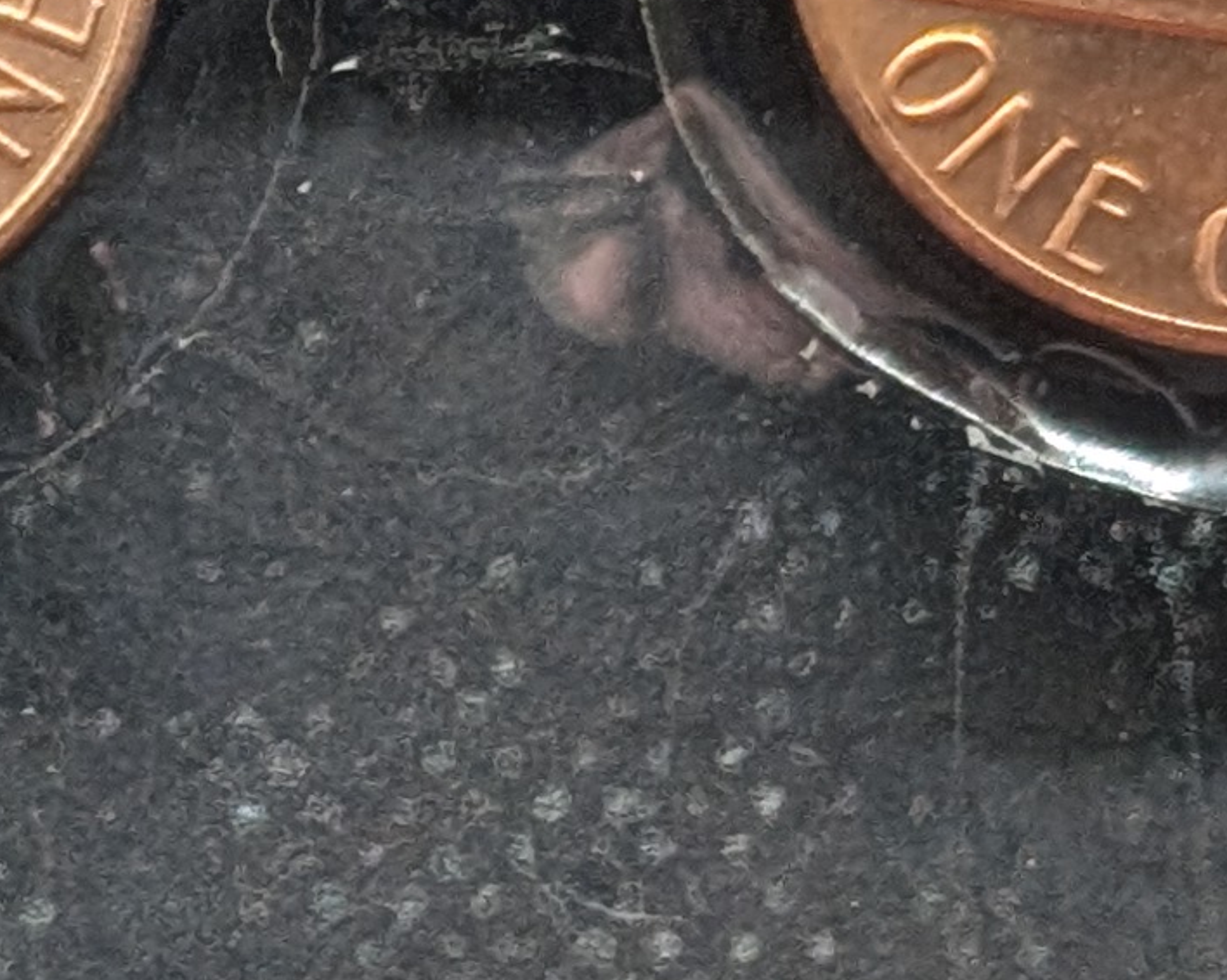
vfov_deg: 5.6
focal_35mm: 276
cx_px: -1217
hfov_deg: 6.8
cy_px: 1027
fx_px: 10020
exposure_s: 1/63.6
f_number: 1.68
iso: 89
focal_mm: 6.9
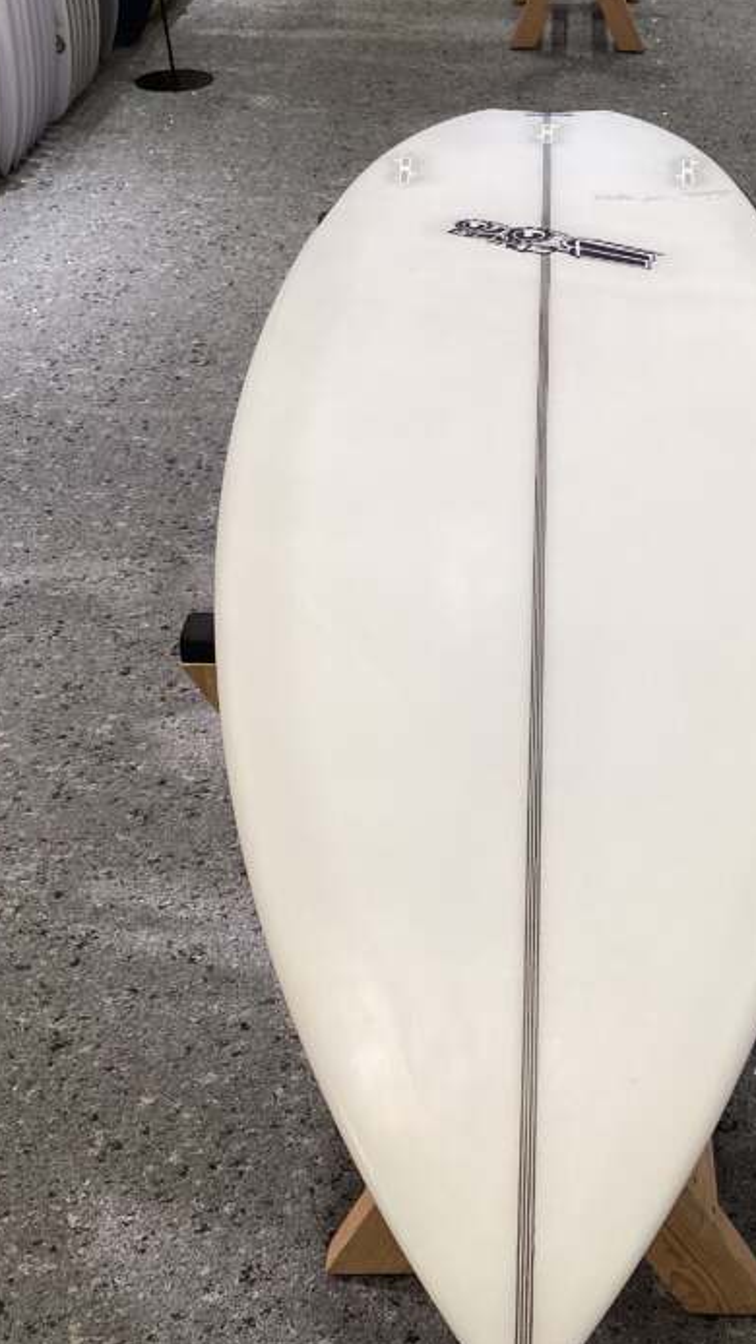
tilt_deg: -41.0
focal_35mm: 39
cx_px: 556
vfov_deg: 51.4
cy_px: 764
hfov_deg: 30.0
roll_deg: -1.5
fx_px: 1389
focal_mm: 3.3
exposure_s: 1/60
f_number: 2.4
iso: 50
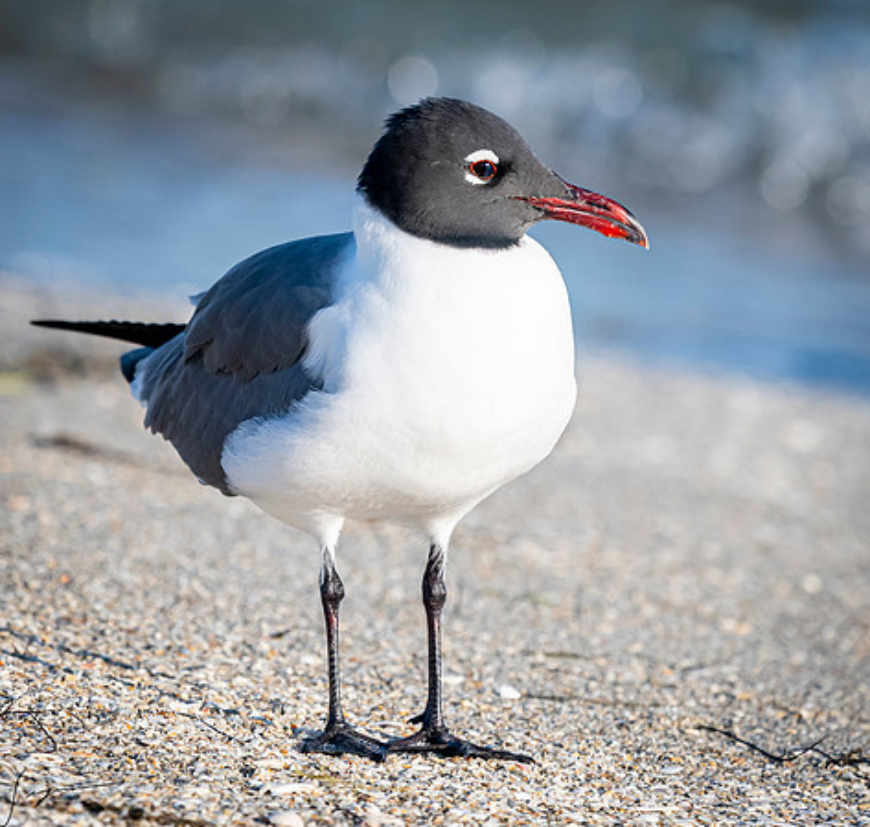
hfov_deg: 2.7
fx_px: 18439
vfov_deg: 2.6
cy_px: 90
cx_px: 368
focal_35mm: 664
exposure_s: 1/2000
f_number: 5.6
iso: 500
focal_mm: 300
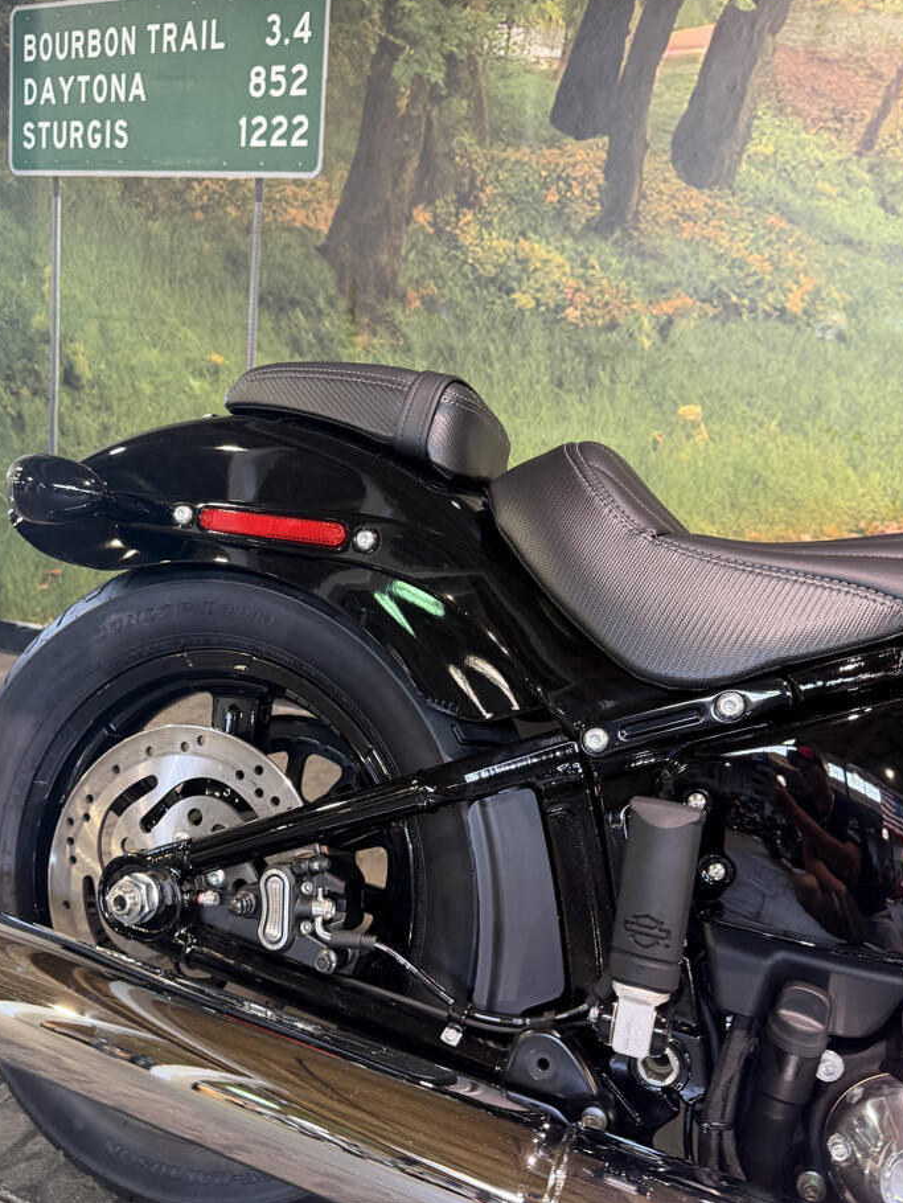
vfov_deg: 65.1
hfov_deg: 51.3
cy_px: 668
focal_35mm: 27
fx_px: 939
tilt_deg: -13.4
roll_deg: -6.0
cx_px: 414
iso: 250
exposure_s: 1/60
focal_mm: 6.76
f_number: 1.78
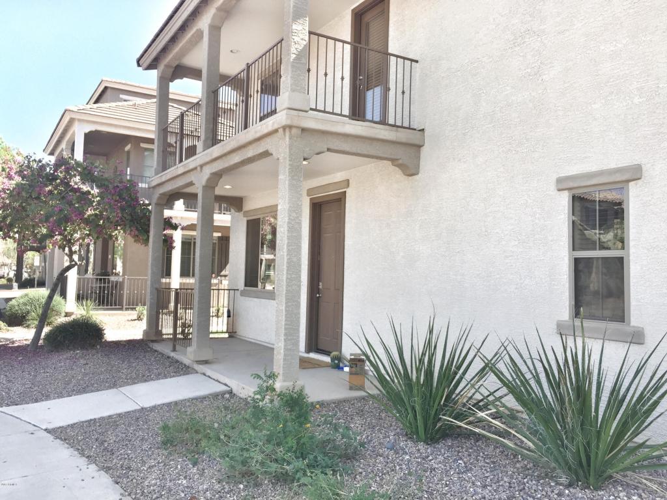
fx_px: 559
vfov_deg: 48.2
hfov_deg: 61.7
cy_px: 250
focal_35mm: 29
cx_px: 334
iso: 32
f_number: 2.2
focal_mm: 4.15
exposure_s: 1/169
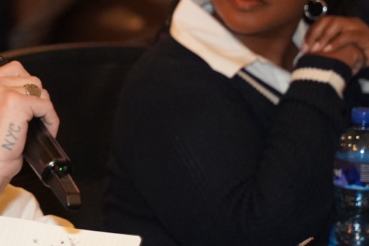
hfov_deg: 8.7
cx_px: -129
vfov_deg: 5.9
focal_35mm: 233
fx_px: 2389
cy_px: 75
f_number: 2.8
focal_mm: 70
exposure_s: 1/100
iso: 5000
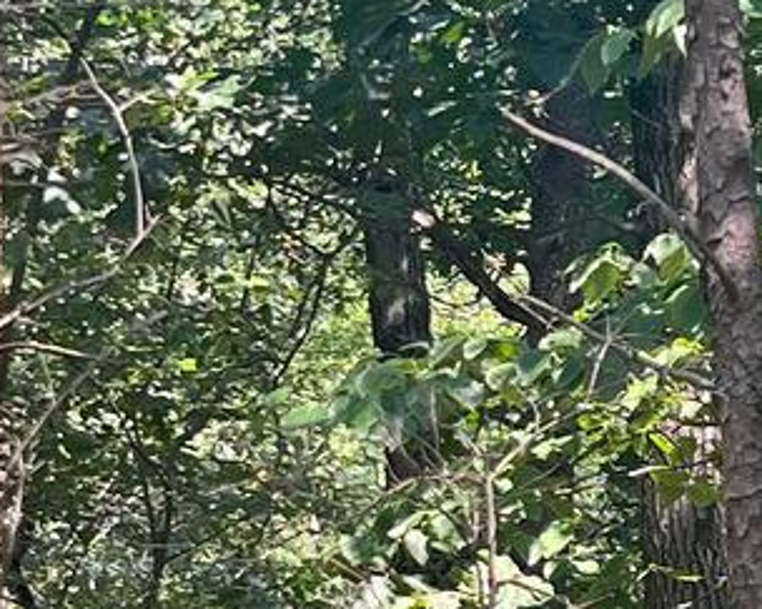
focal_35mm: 171
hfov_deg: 11.3
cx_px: 248
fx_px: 3855
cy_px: 481
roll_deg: -4.6
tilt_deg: +3.3
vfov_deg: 9.0
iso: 40
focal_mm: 5.7
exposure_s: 1/234
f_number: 1.5
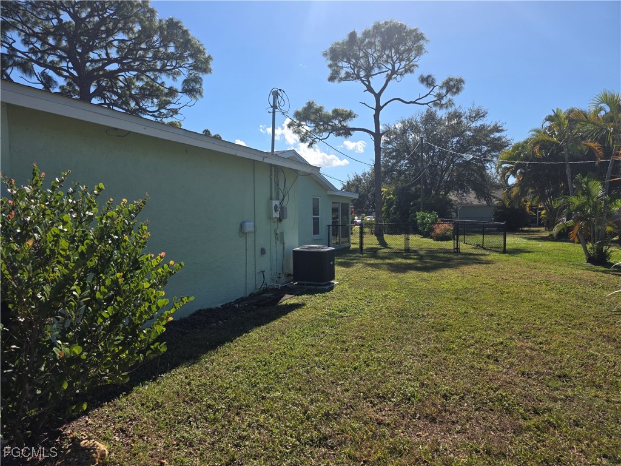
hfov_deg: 73.9
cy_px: 233
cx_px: 310
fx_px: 413
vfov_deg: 58.9
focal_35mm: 23
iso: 80
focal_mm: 6.3
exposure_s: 1/6574
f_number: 1.7
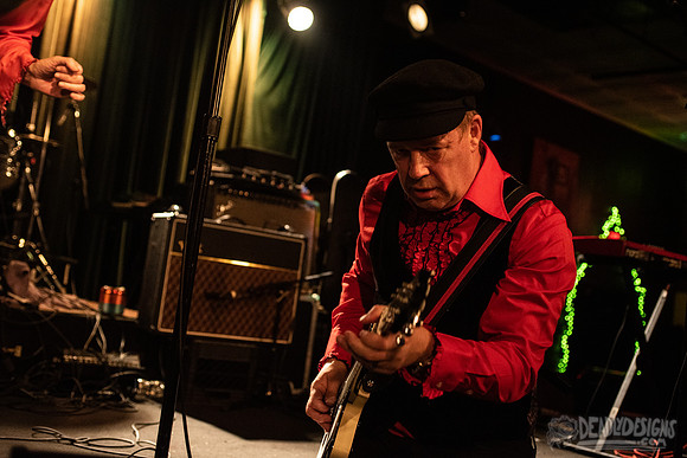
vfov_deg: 35.1
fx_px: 724
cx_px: 335
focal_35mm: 38
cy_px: 210
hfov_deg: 50.8
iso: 2000
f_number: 3.2
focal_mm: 35
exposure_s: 1/100
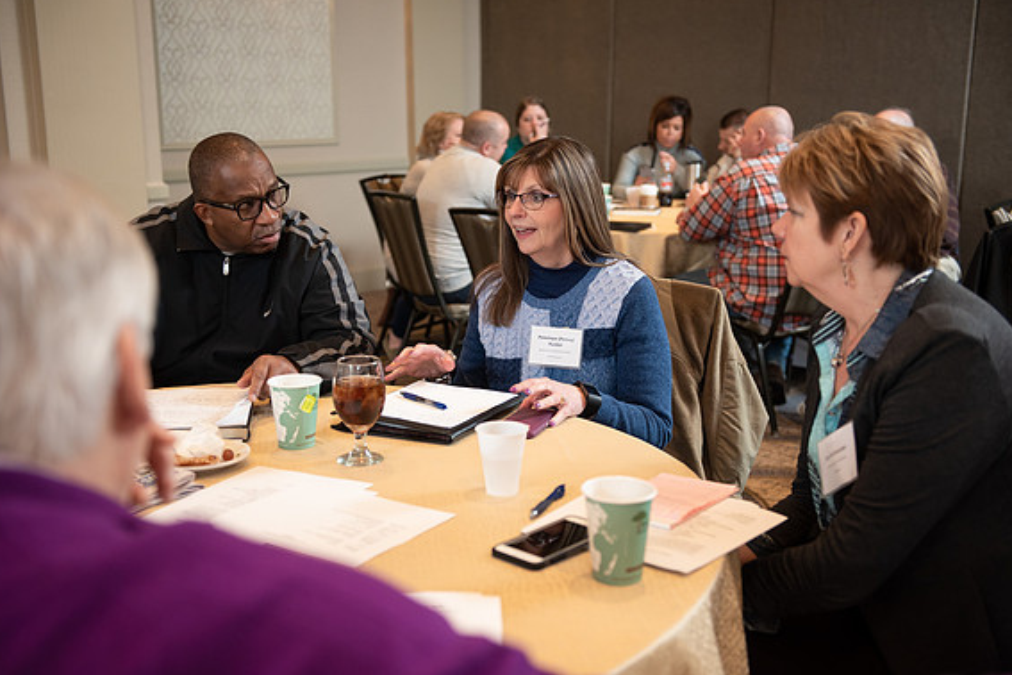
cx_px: 505
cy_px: 335
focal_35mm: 43
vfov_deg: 31.2
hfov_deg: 45.4
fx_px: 1209
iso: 1250
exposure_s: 1/160
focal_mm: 42
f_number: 3.2
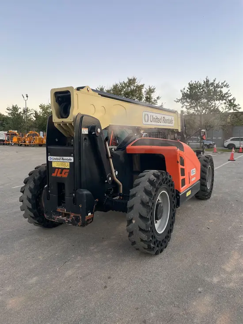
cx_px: 122
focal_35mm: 26
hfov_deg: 53.1
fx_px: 243
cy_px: 162
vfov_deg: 67.3
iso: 50
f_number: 1.6
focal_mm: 4.2
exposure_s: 1/121
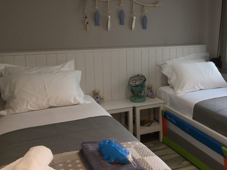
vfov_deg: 36.0
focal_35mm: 40
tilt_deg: -12.9
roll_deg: +0.5
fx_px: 262
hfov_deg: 46.2
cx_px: 148
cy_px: 81
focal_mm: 4.15
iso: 40
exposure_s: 1/33
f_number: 2.2
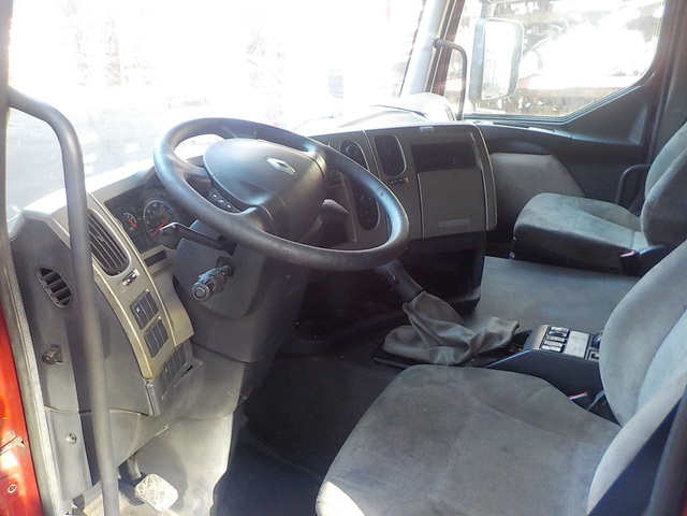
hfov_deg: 60.0
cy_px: 258
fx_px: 595
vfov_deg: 46.8
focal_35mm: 30
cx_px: 344
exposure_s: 1/25
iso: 400
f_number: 3.3
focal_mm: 4.1
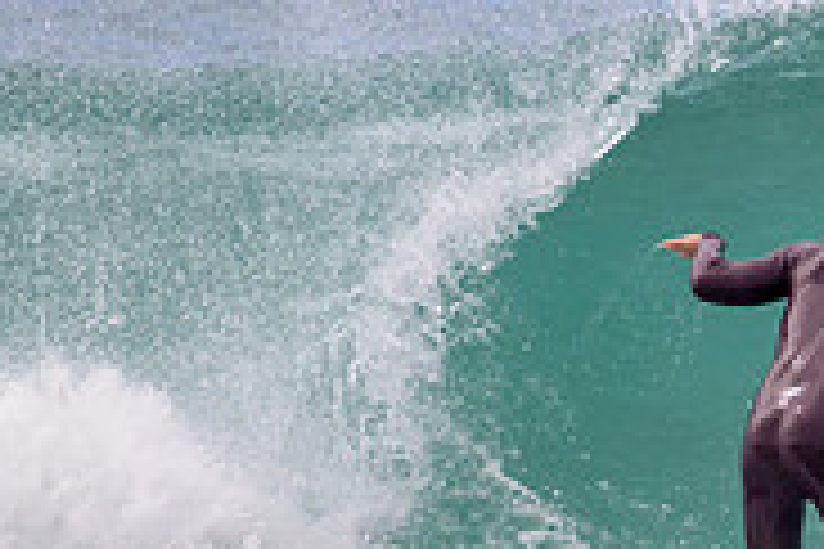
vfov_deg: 0.5
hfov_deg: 0.8
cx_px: 1288
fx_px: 58179
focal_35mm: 2542
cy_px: 475
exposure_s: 1/2000
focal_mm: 800
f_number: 11
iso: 1250
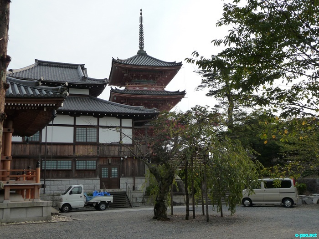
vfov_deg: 39.7
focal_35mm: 36
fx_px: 332
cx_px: 160
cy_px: 120
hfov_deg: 51.4
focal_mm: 6
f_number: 3.7
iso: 160
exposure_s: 1/640
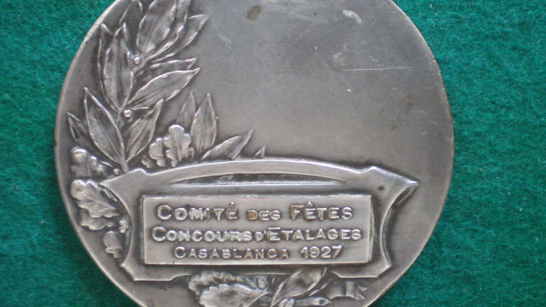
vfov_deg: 26.5
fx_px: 651
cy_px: 157
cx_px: 257
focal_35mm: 45
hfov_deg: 45.5
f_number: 3.1
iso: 400
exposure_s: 1/20
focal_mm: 6.3
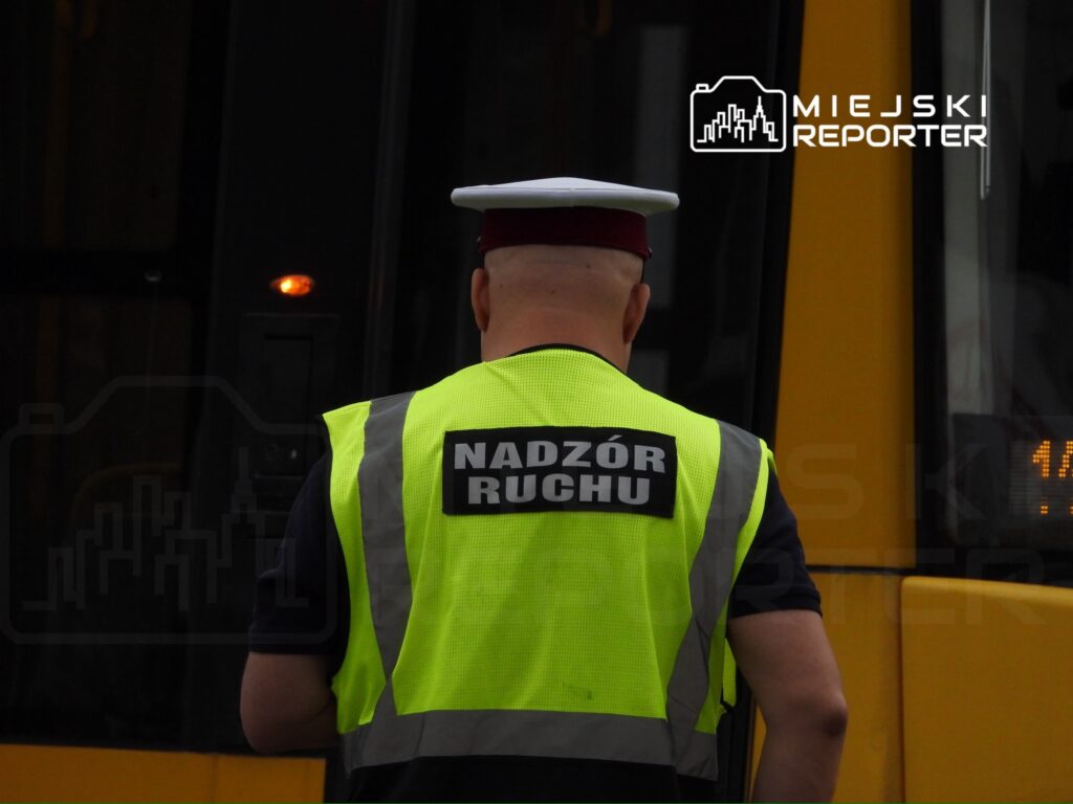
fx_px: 17575
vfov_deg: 2.6
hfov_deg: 3.5
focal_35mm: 567
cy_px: 402
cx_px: 536
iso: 400
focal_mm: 102
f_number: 5
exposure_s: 1/250
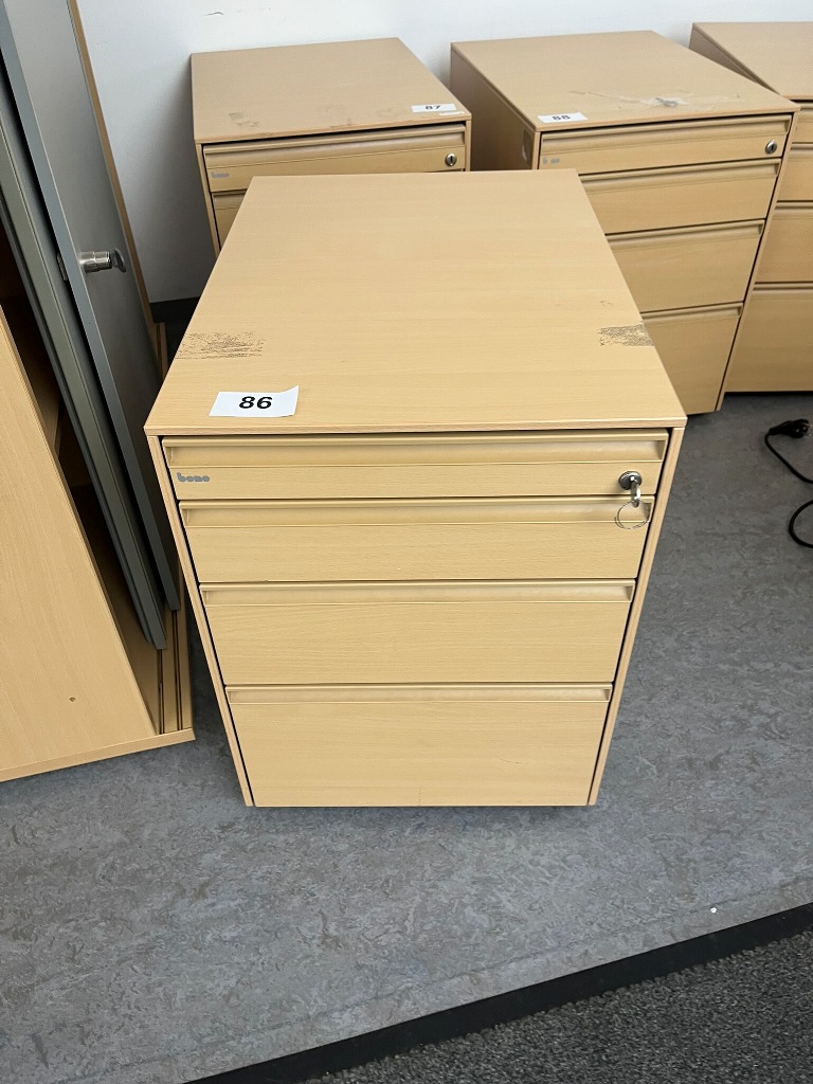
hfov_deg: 53.1
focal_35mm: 26
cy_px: 542
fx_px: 814
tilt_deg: -37.9
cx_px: 406
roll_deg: +3.5
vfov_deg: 67.3
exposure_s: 1/51
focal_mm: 5.1
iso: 80
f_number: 1.6
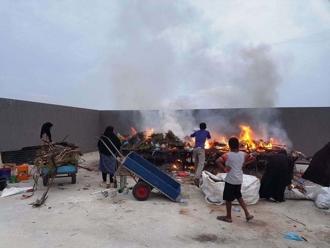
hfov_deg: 67.3
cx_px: 165
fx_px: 248
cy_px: 124
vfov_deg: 53.1
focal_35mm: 26
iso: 50
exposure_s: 1/50
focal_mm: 4.2
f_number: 1.7
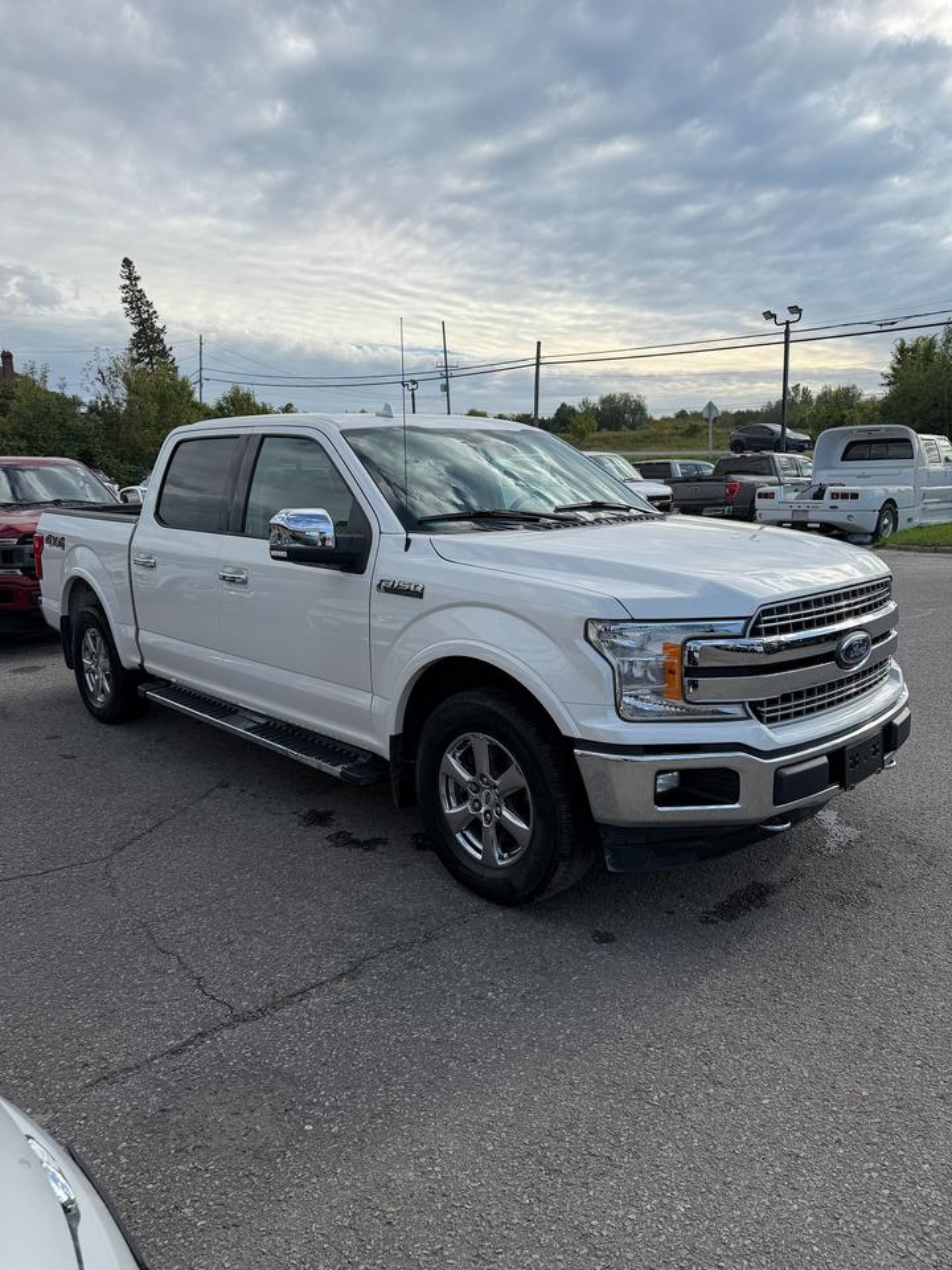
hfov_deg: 56.8
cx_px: 476
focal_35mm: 24
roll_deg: -0.7
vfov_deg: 71.6
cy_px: 635
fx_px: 880
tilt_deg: -6.5
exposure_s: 1/3425
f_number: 1.78
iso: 80
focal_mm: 6.76
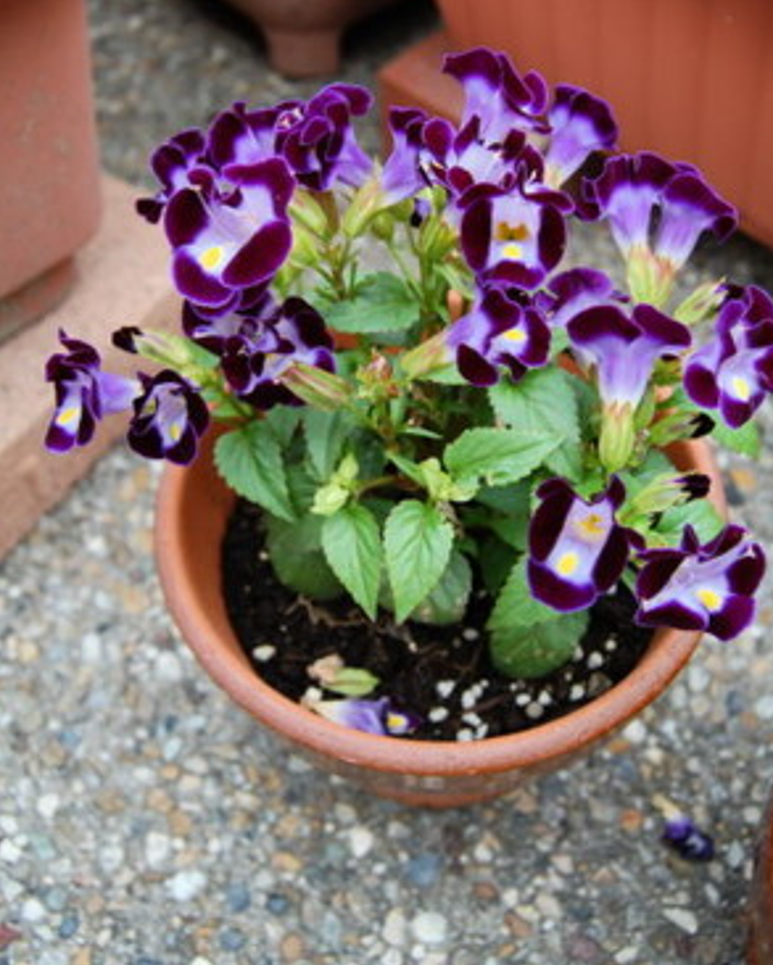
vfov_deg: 47.9
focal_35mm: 38
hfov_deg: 39.2
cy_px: 461
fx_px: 1086
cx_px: 392
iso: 320
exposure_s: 1/125
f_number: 5.6
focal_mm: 22
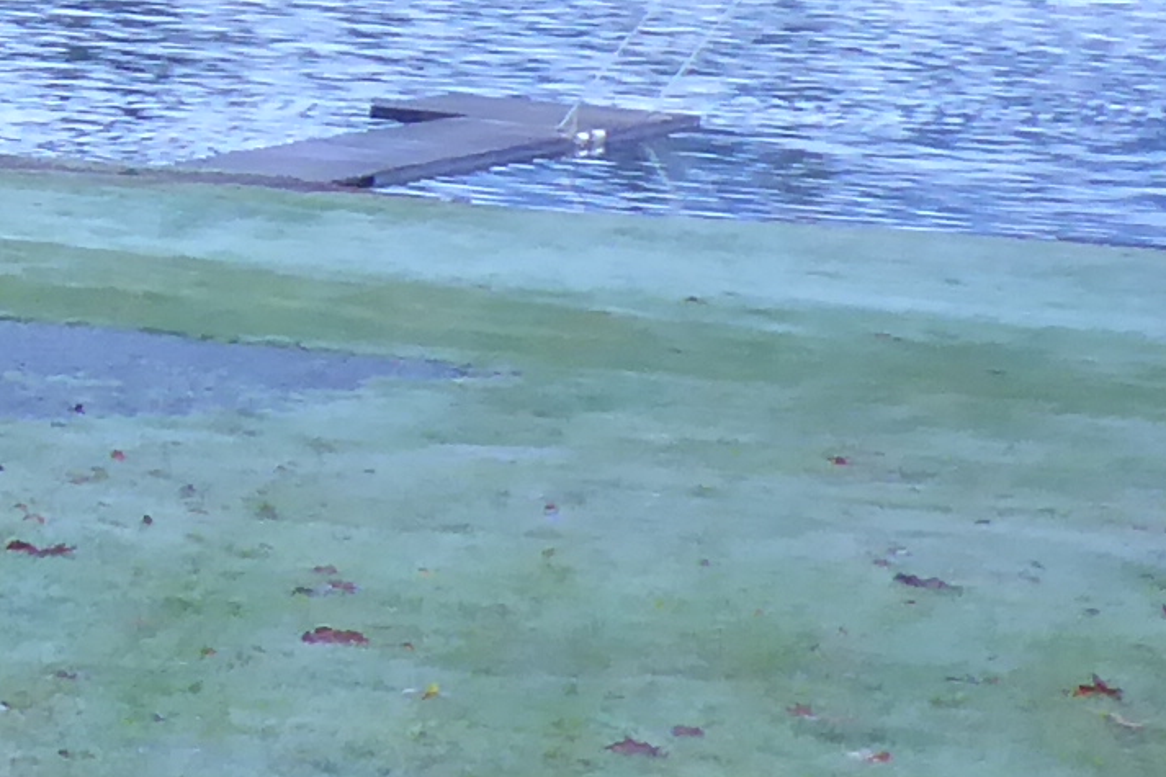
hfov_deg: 6.7
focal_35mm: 286
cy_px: -118
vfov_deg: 4.8
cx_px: -2083
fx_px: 9260
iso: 250
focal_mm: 8.4
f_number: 4
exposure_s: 1/250
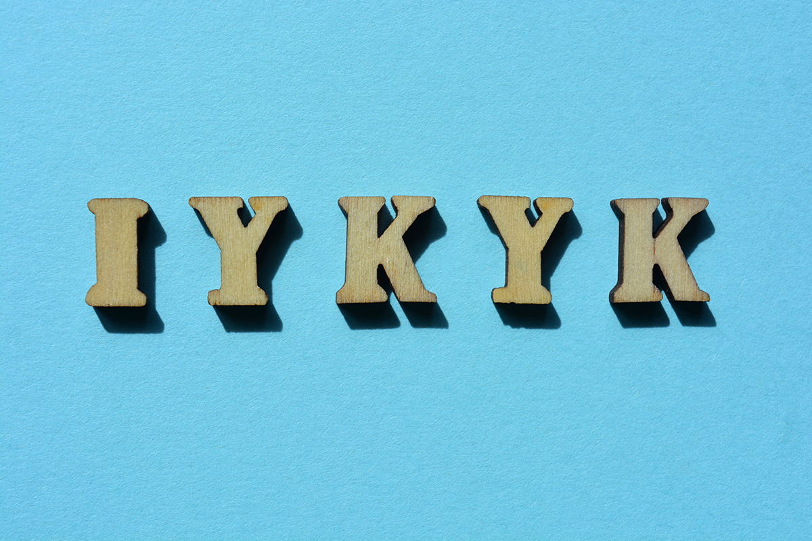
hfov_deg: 33.4
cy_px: 270
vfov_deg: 22.6
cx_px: 406
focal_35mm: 60
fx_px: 1353
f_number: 9
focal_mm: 40
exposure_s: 1/320
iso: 100
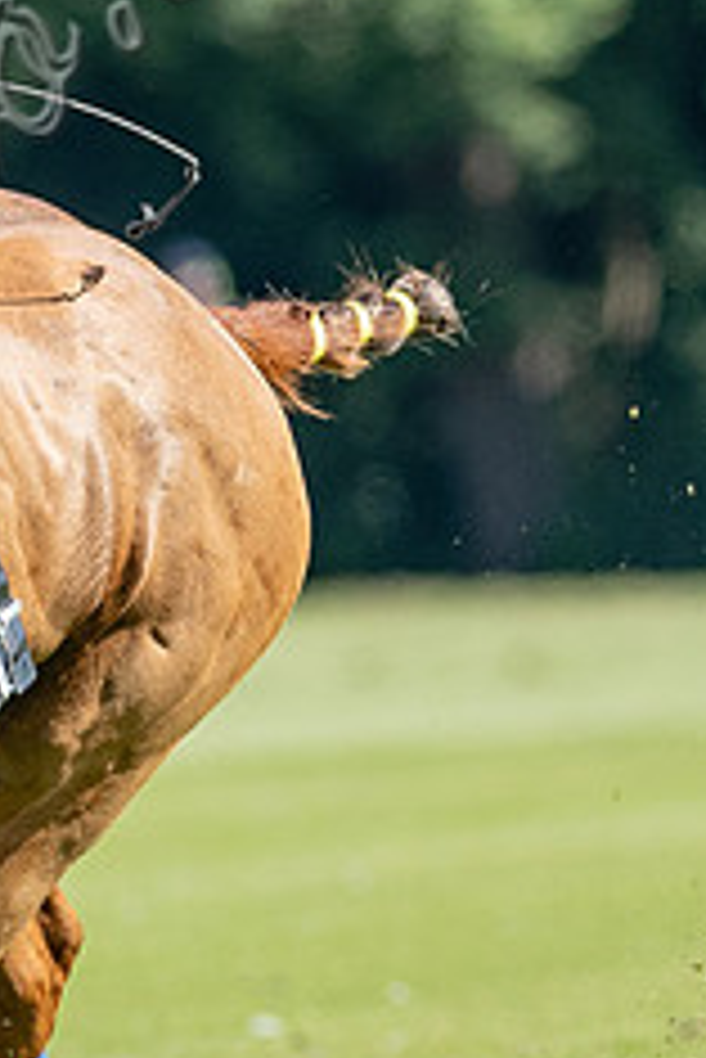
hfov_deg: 0.7
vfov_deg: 1.0
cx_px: -346
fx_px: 60681
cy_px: 389
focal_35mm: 2066
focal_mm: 300
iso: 250
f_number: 4
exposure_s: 1/2000
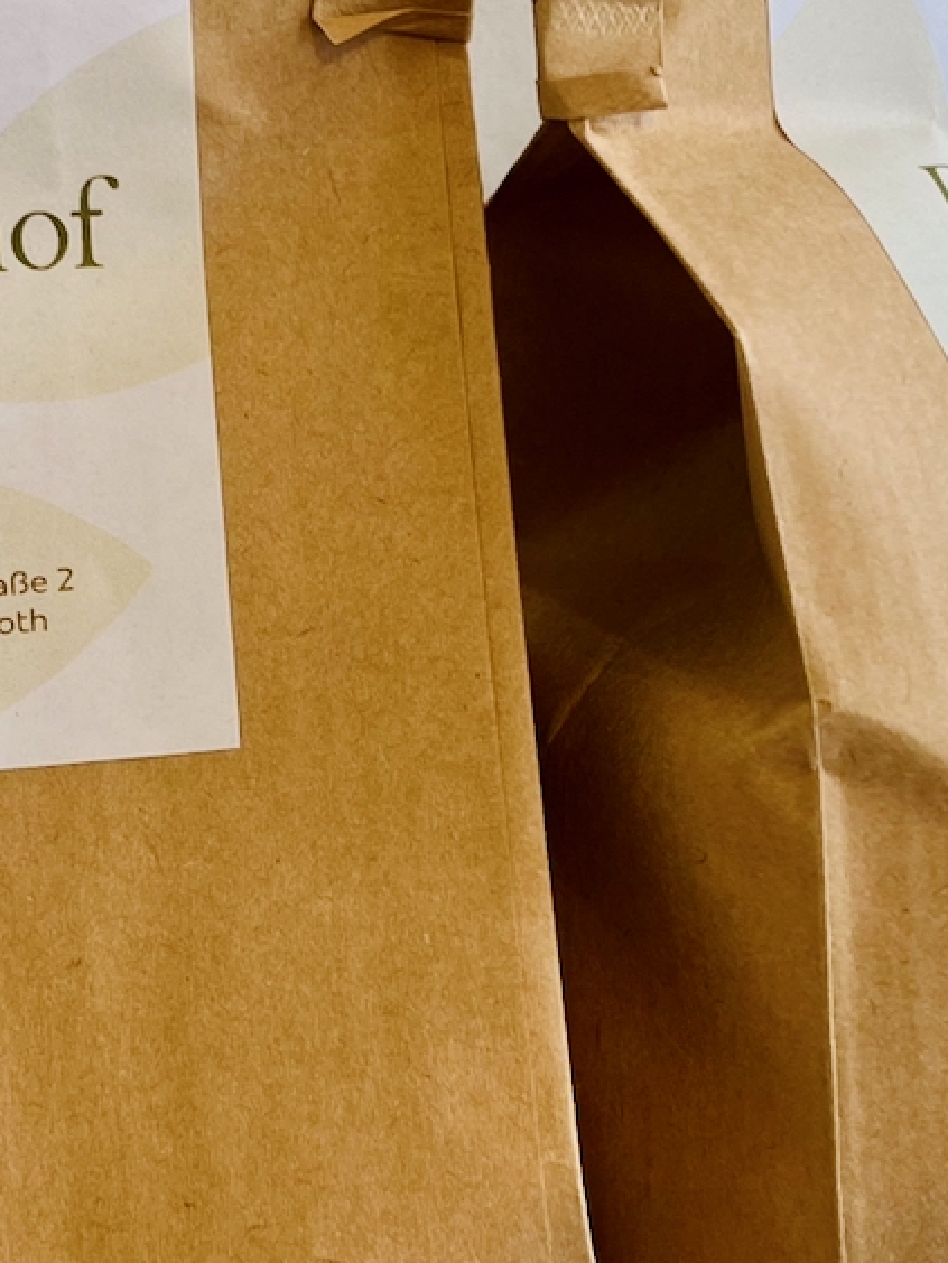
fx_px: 2154
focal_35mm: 59
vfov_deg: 32.7
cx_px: 65
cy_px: 587
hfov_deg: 24.0
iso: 64
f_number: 1.6
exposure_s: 1/121
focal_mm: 5.1
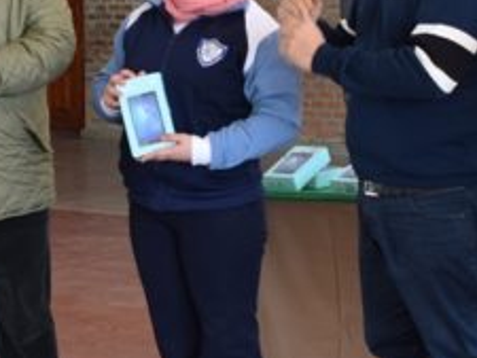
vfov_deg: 13.8
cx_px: 201
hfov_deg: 18.4
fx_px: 1475
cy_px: 201
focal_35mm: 107
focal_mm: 24
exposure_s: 1/100
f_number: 5
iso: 400
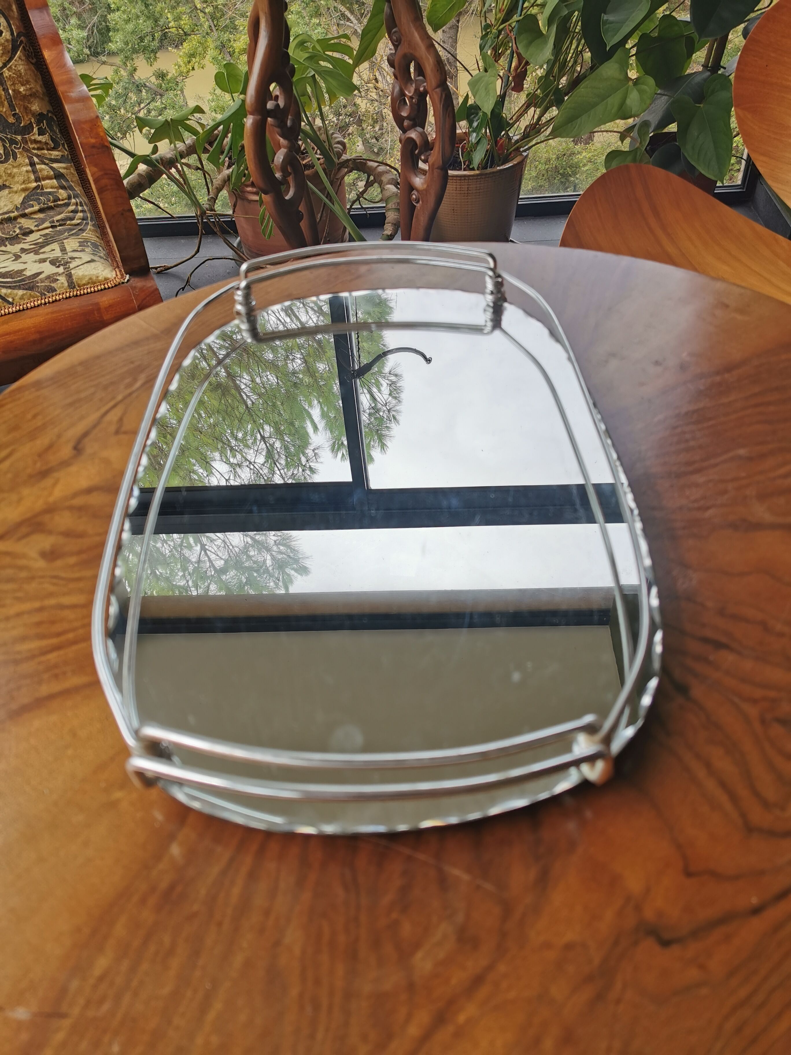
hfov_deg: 51.4
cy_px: 528
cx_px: 396
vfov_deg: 65.3
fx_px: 823
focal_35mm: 27
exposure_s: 1/1905
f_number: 1.6
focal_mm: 5.56
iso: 50
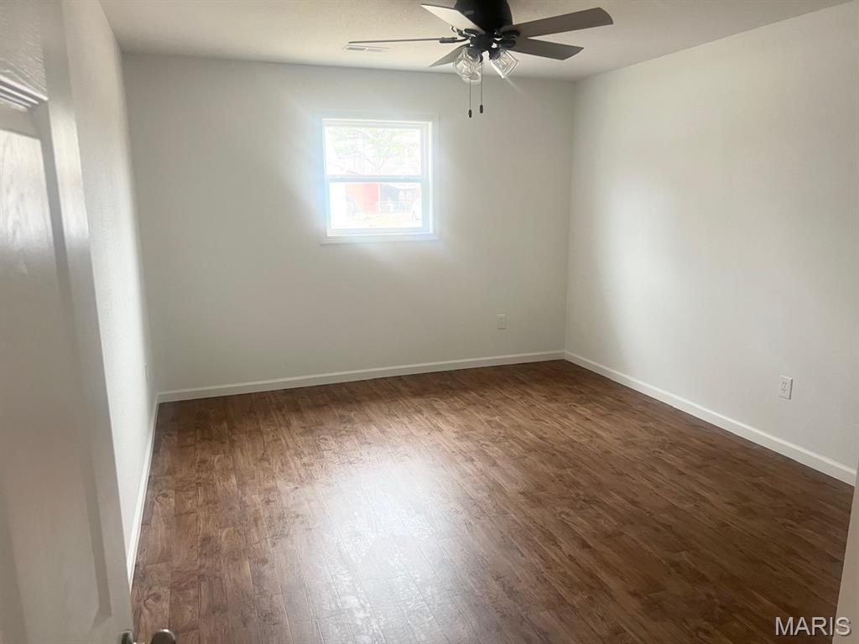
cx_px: 430
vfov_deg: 53.1
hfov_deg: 67.3
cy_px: 322
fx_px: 645
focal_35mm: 26
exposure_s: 1/60
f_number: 1.5
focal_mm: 5.7
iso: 160
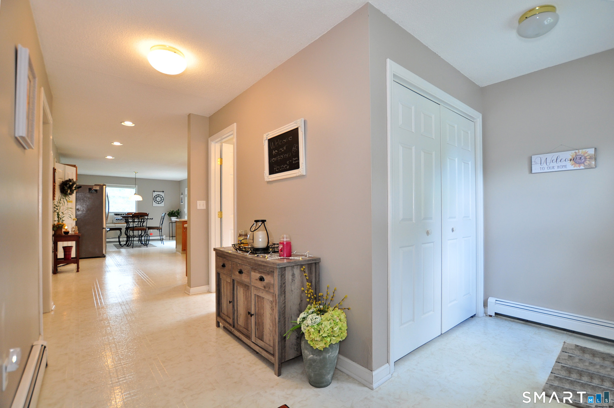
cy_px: 204
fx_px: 256
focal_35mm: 15
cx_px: 307
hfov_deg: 100.5
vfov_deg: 77.2
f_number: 4
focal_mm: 10
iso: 320
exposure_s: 1/40
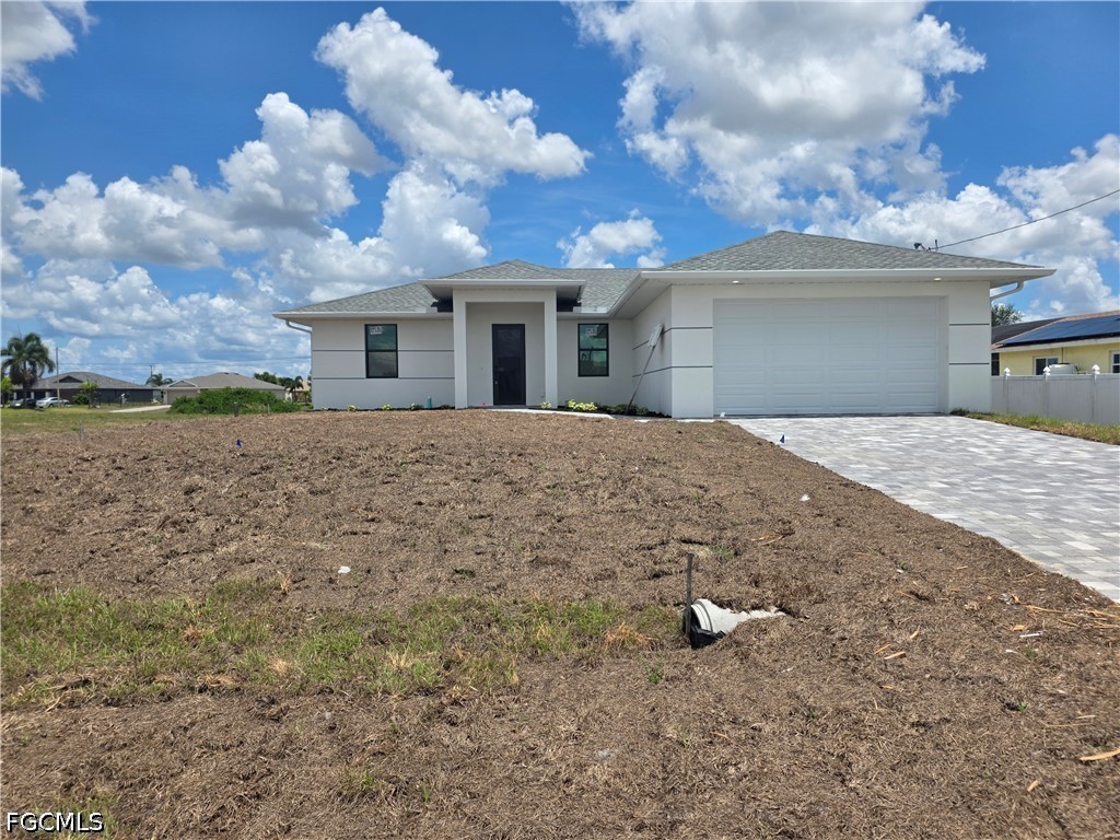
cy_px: 420
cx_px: 560
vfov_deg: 58.9
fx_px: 744
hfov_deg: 73.9
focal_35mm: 23
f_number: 1.7
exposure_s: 1/7944
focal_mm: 6.25
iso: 64
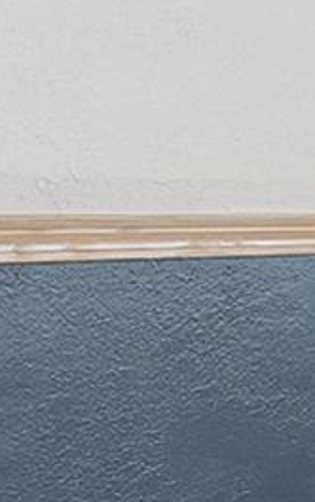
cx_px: 1797
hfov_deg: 5.0
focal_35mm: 189
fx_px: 2592
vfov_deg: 11.1
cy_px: 220
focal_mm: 16
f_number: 8
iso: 100
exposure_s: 1/100
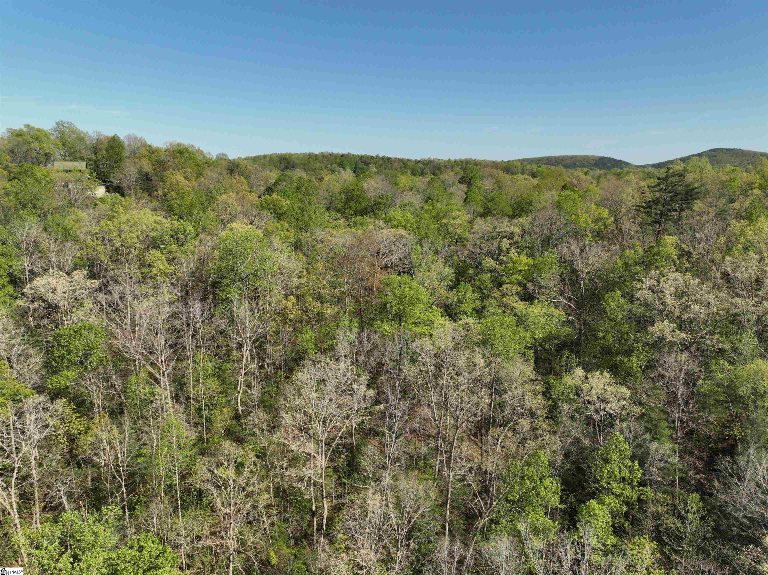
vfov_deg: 56.8
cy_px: 288
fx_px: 532
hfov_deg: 71.6
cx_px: 384
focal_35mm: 24
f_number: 2.8
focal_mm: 12.29
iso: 100
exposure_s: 1/240
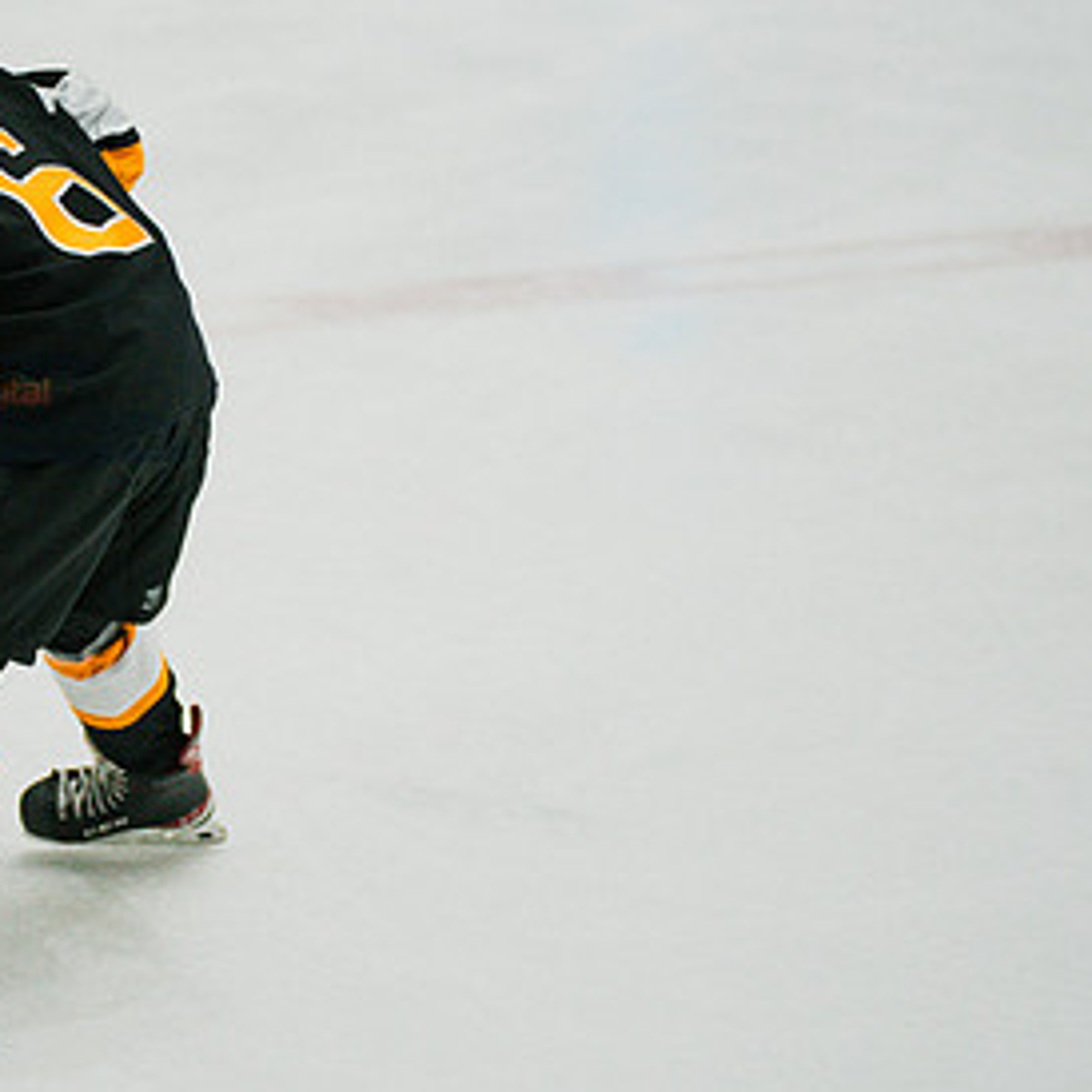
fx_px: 7709
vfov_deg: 8.1
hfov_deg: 8.1
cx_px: 20
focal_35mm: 216
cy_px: 401
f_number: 3.2
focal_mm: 120
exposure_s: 1/2000
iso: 3200
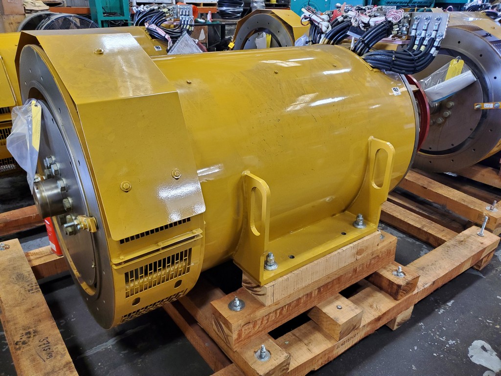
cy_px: 188
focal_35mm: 26
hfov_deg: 67.3
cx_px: 250
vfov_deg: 53.1
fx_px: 376
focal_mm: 4.3
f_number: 1.5
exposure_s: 1/40
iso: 250
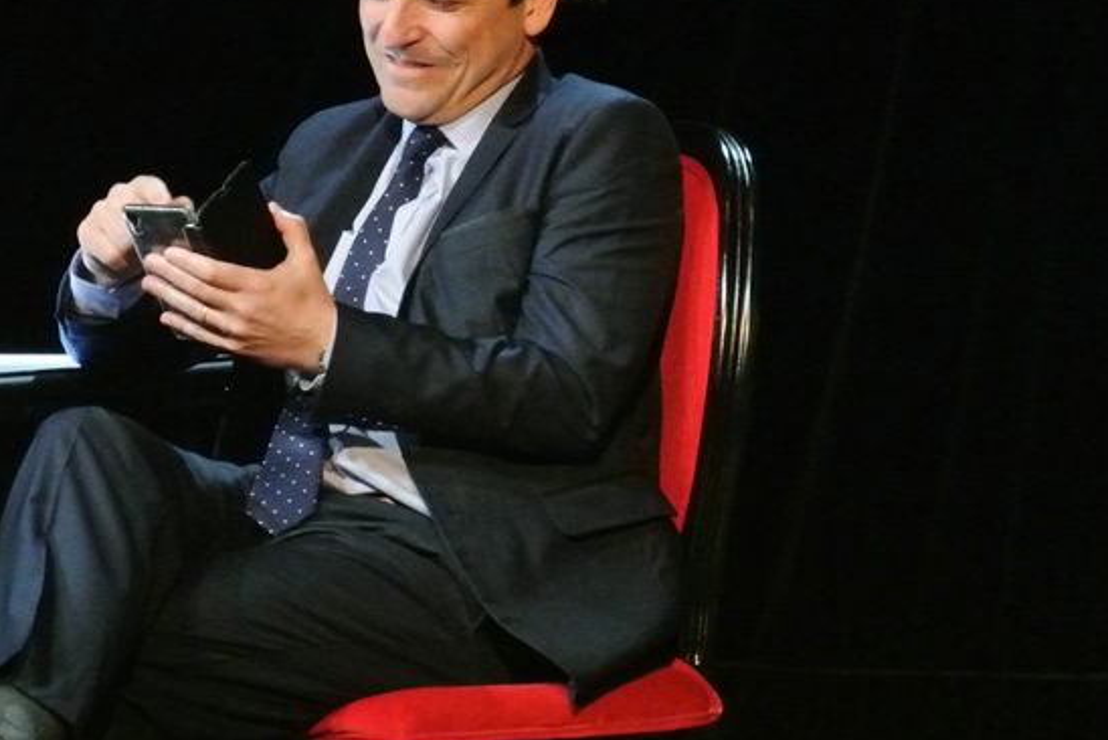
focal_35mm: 292
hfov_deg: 7.0
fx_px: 8991
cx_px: 384
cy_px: 300
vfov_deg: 4.7
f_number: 5
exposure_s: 1/125
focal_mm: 74.3
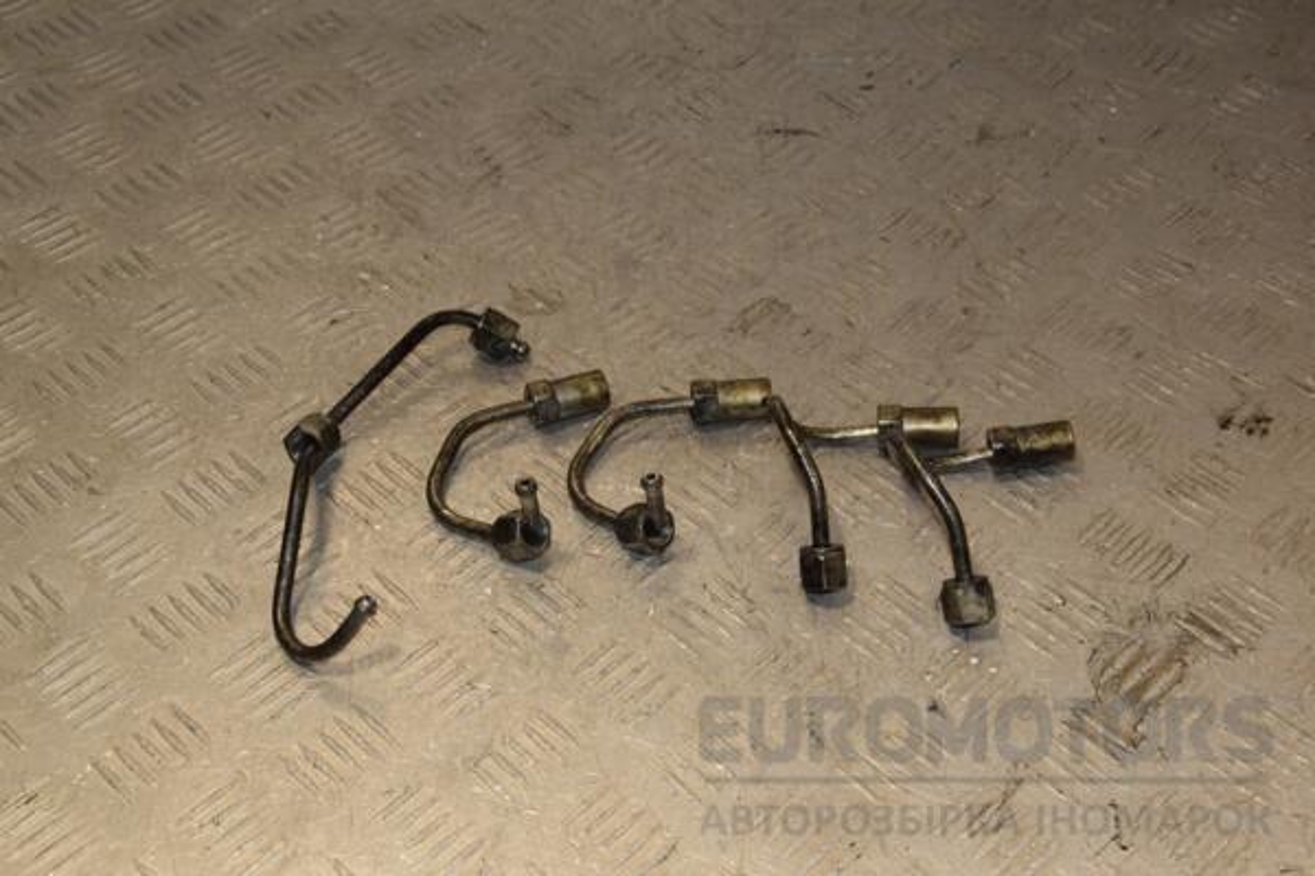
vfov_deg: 25.8
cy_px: 438
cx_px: 658
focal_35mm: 52
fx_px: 1918
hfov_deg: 37.9
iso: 800
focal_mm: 35
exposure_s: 1/200
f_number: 9
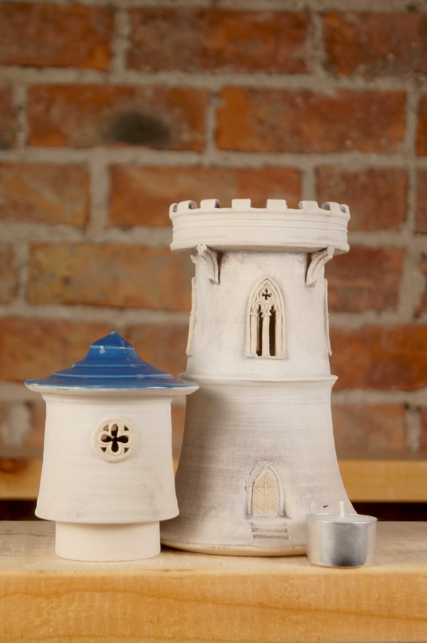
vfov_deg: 24.6
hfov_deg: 16.5
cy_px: 322
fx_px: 1471
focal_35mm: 82
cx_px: 214
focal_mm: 55
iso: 100
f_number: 5.6
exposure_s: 1/160
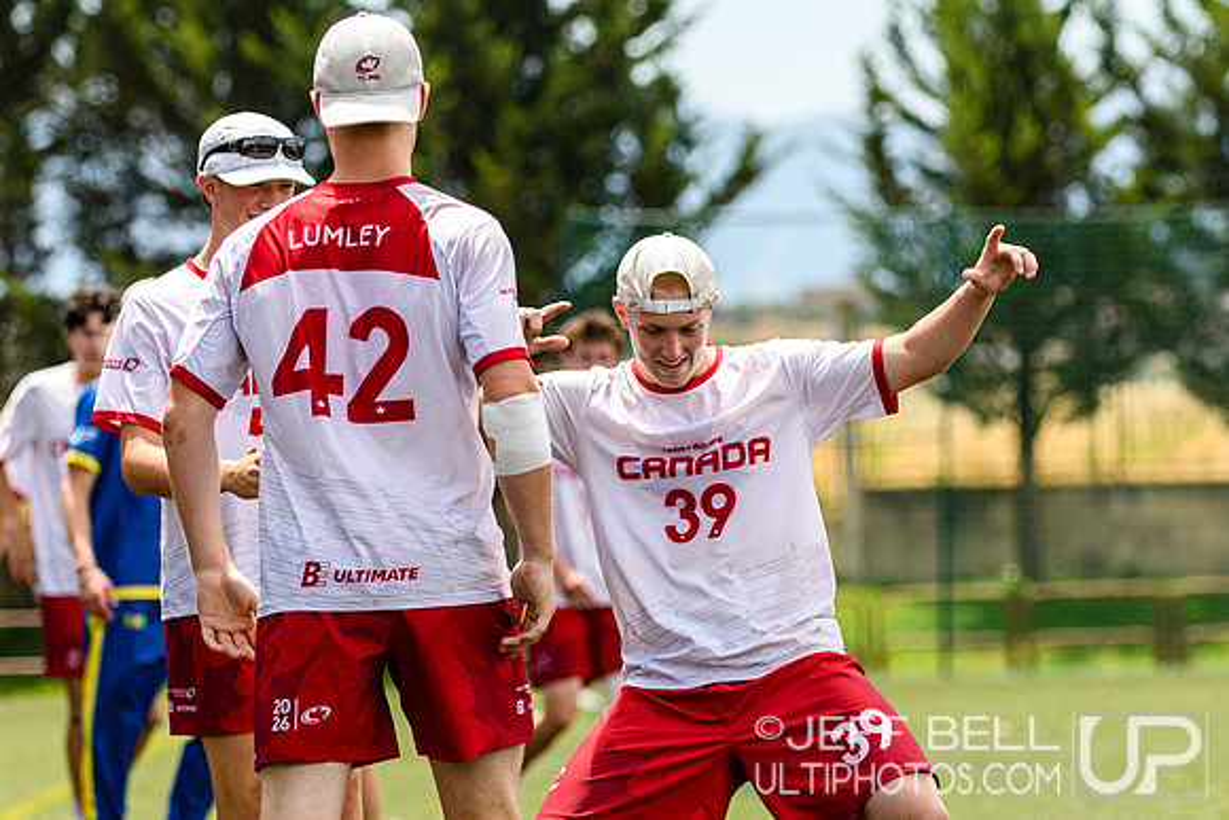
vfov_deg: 5.0
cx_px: 784
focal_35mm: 276
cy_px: 369
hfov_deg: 7.5
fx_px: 9426
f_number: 3.2
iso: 160
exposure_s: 1/1250
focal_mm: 120
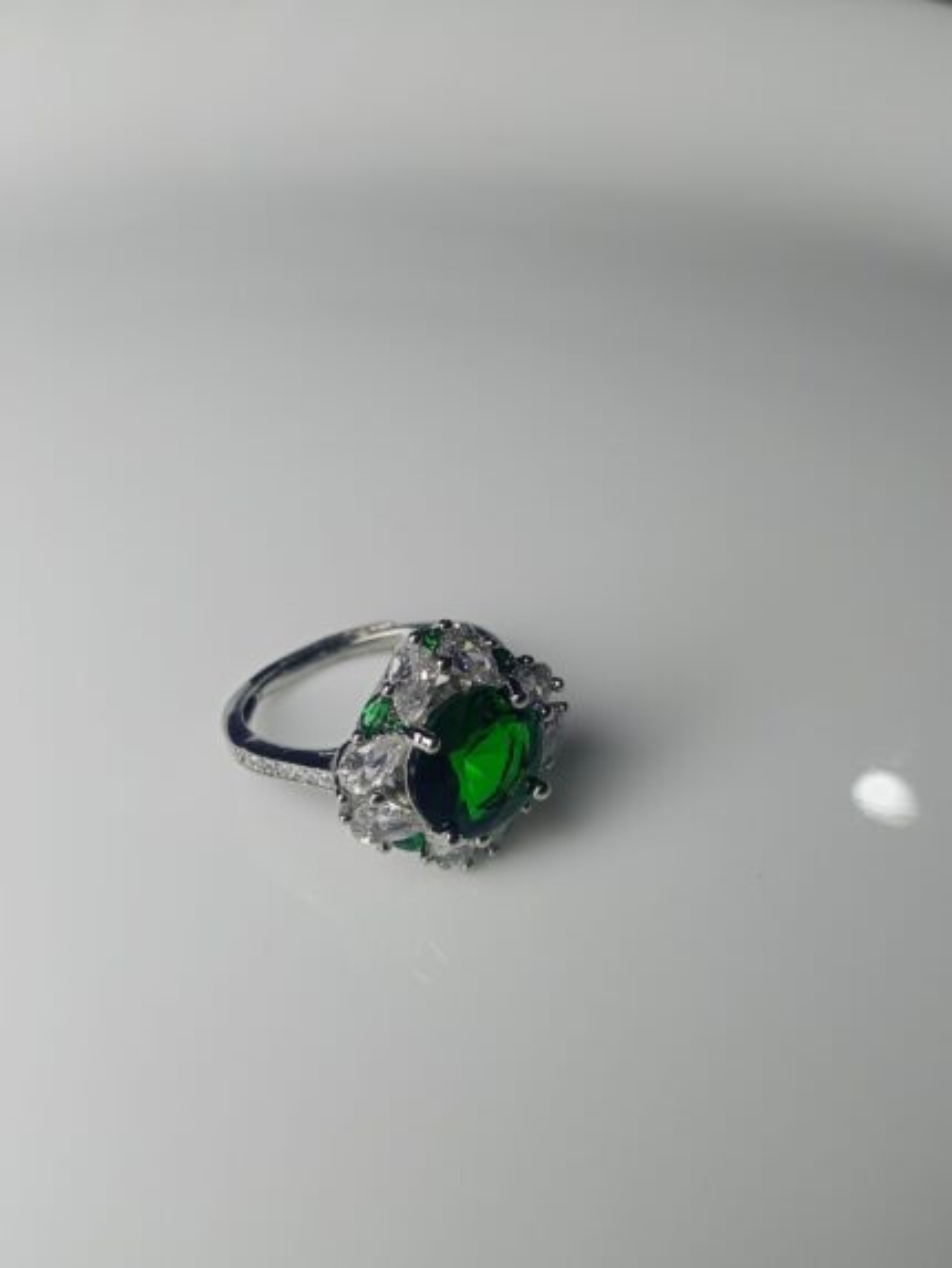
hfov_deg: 43.0
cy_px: 634
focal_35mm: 33
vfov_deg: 55.3
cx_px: 476
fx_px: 1210
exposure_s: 1/107
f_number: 1.8
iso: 50
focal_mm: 3.98
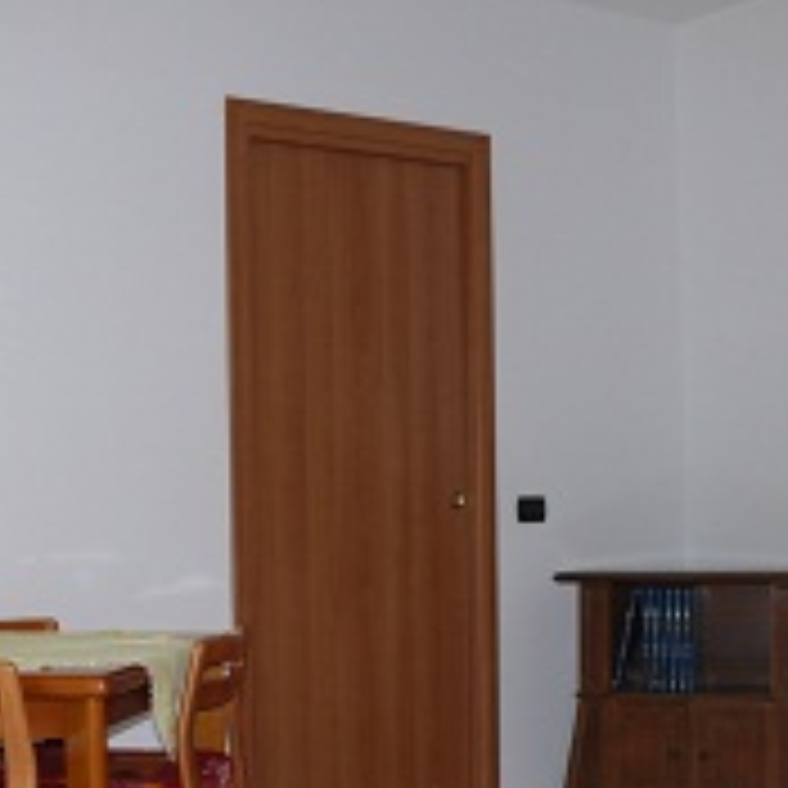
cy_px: 572
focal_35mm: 62
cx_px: 320
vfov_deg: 27.4
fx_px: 1597
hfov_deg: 27.7
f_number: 2.8
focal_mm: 7.4
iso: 100
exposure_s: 1/30
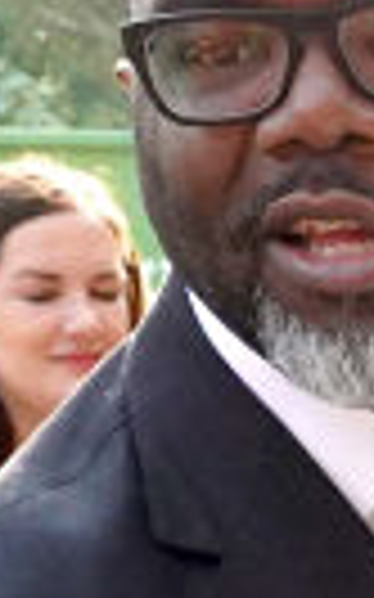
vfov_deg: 7.6
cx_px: 870
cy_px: 1104
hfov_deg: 4.8
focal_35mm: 267
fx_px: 4359
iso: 1000
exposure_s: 1/1250
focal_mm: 12.76
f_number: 4
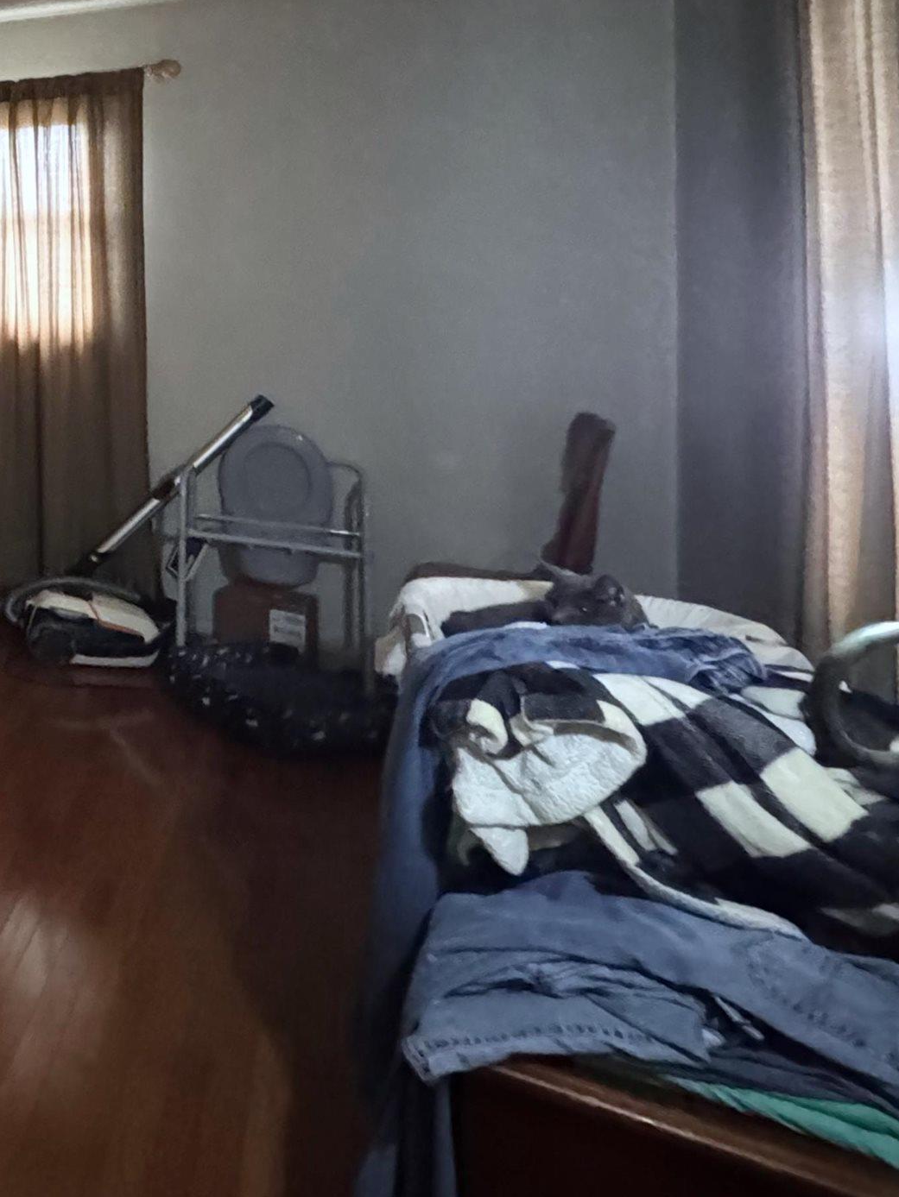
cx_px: -415
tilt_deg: +0.9
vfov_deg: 54.8
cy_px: 260
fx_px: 1073
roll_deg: -0.5
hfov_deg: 29.6
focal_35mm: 31
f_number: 2.2
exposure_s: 1/40
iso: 1250
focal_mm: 2.22
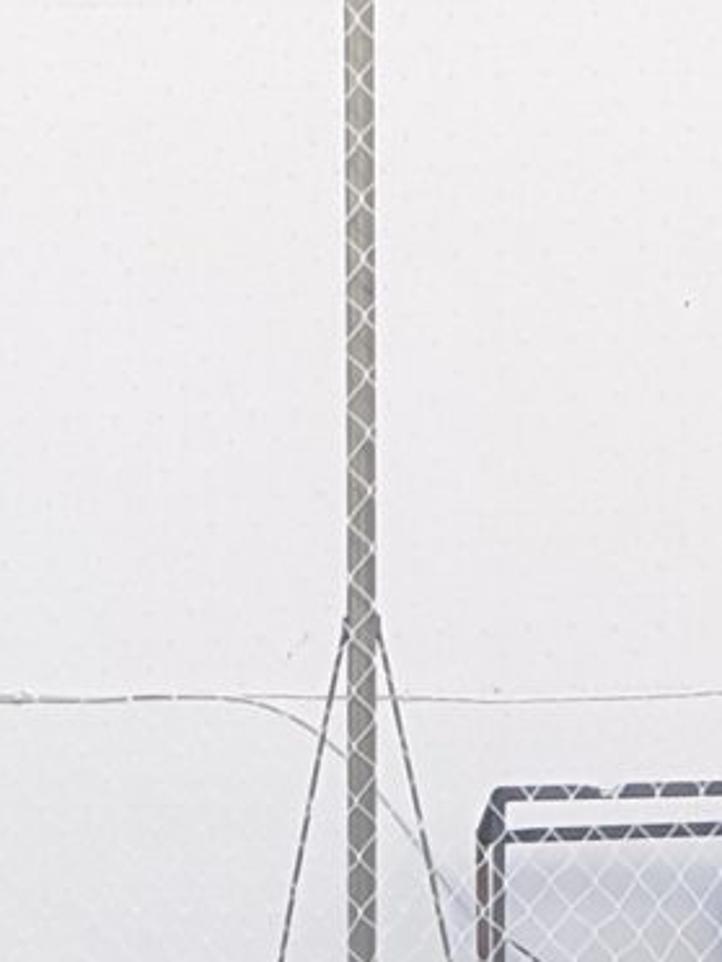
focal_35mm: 179
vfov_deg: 8.7
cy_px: 3059
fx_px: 4978
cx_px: 184
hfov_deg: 8.3
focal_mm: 4.3
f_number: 2.4
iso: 50
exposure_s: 1/187
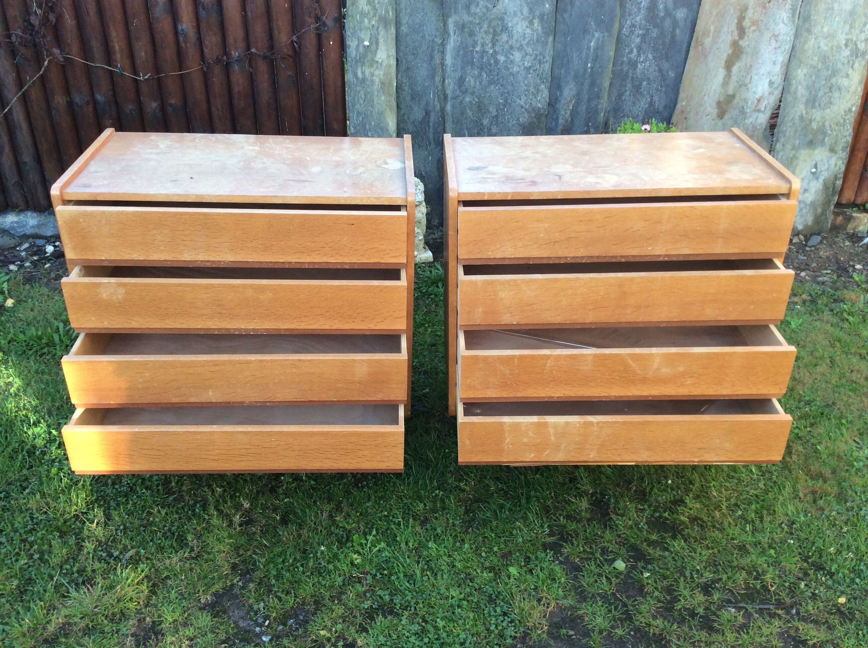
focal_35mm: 32
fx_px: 801
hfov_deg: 56.9
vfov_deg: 44.1
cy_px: 324
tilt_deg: -30.8
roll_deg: +0.2
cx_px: 434
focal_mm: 3.3
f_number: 2.4
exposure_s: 1/100
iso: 64
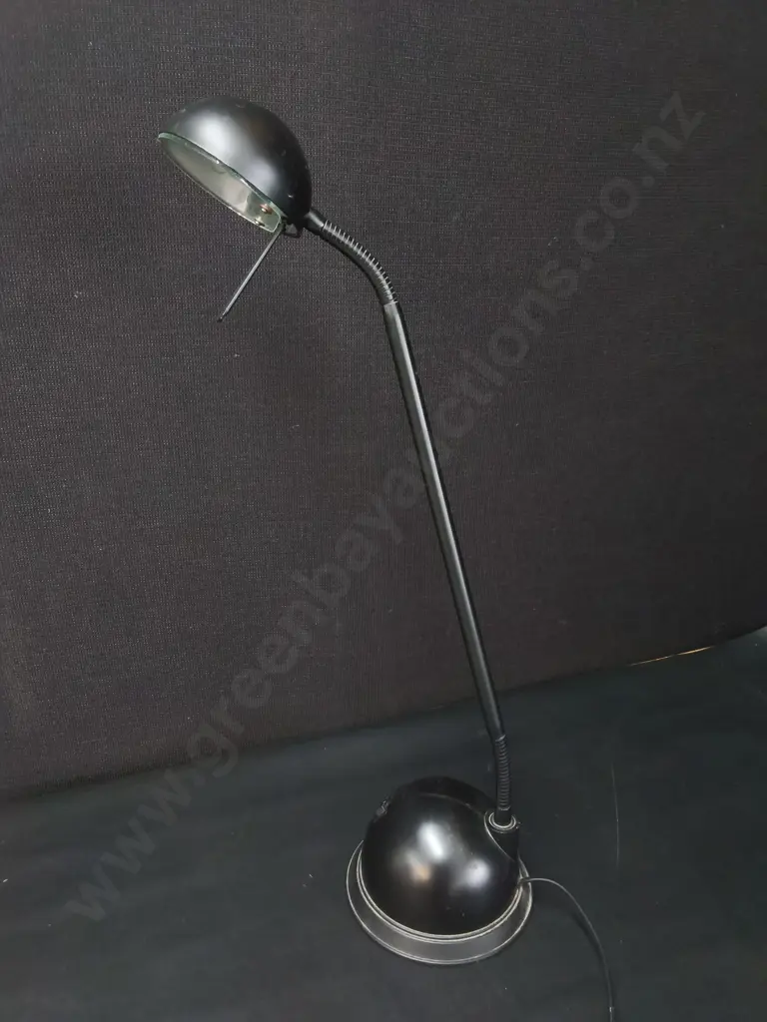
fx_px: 798
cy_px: 511
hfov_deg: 51.4
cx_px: 384
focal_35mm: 27
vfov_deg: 65.3
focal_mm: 2.87
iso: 320
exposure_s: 1/50
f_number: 2
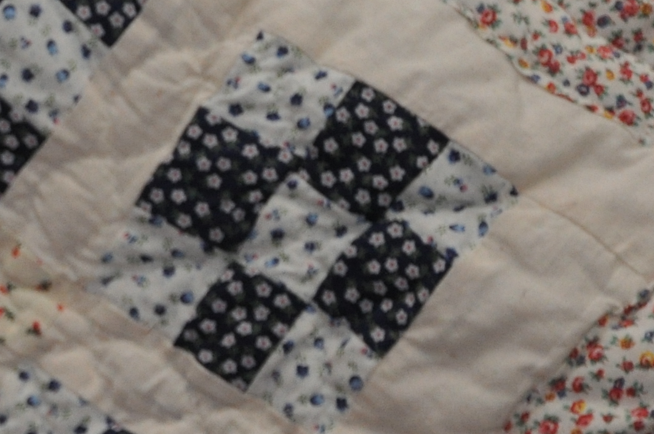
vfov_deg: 3.0
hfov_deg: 4.5
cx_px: -499
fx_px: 8238
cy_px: 569
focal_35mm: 454
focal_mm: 75
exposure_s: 1/60
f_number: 5.3
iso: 800
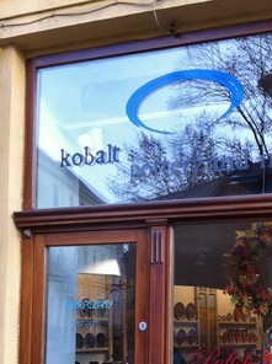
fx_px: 683
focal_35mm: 65
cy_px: 278
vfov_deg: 29.3
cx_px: 193
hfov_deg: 22.4
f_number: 2.8
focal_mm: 3.85
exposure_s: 1/120
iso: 100
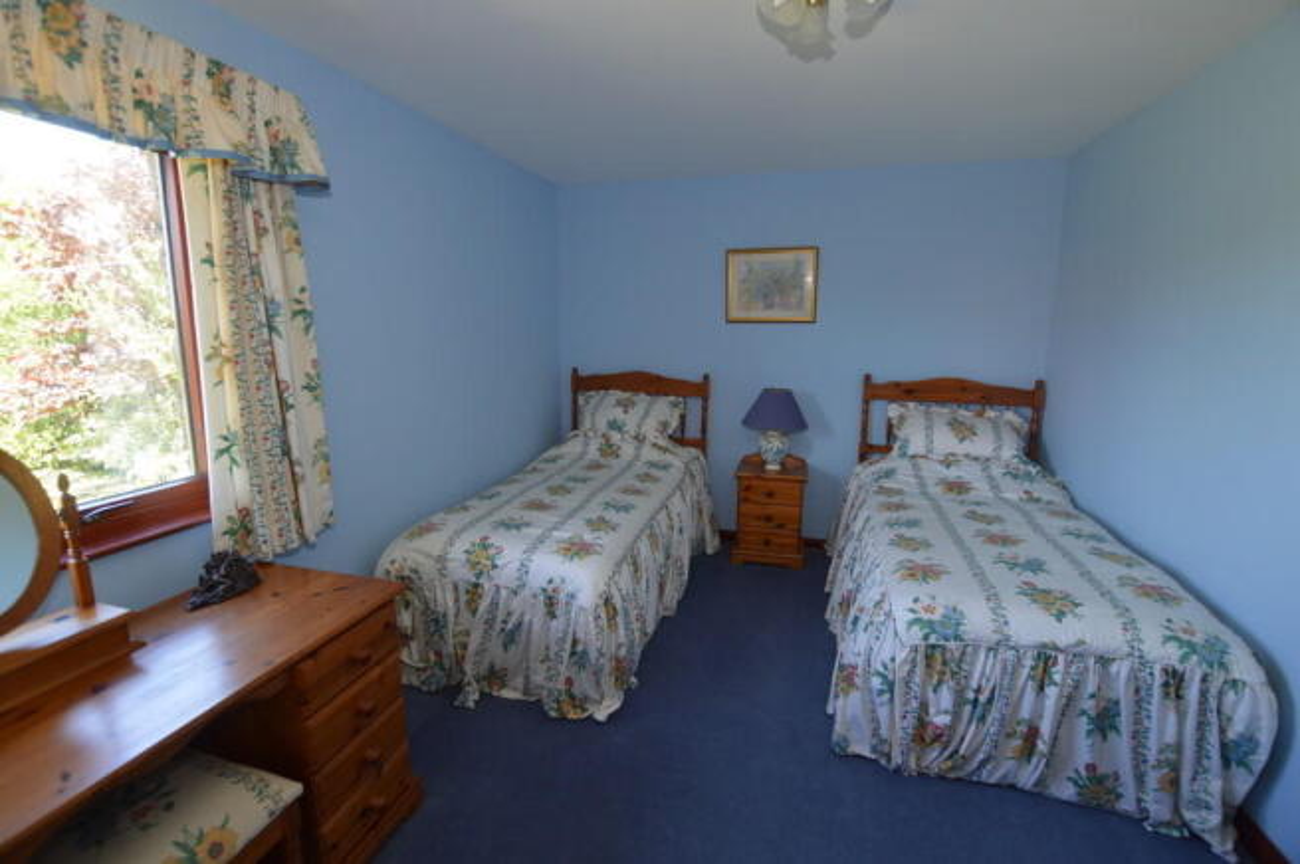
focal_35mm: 15
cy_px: 432
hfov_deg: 100.4
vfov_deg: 77.2
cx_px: 650
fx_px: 541
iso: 400
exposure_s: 1/80
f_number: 4.5
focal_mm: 10
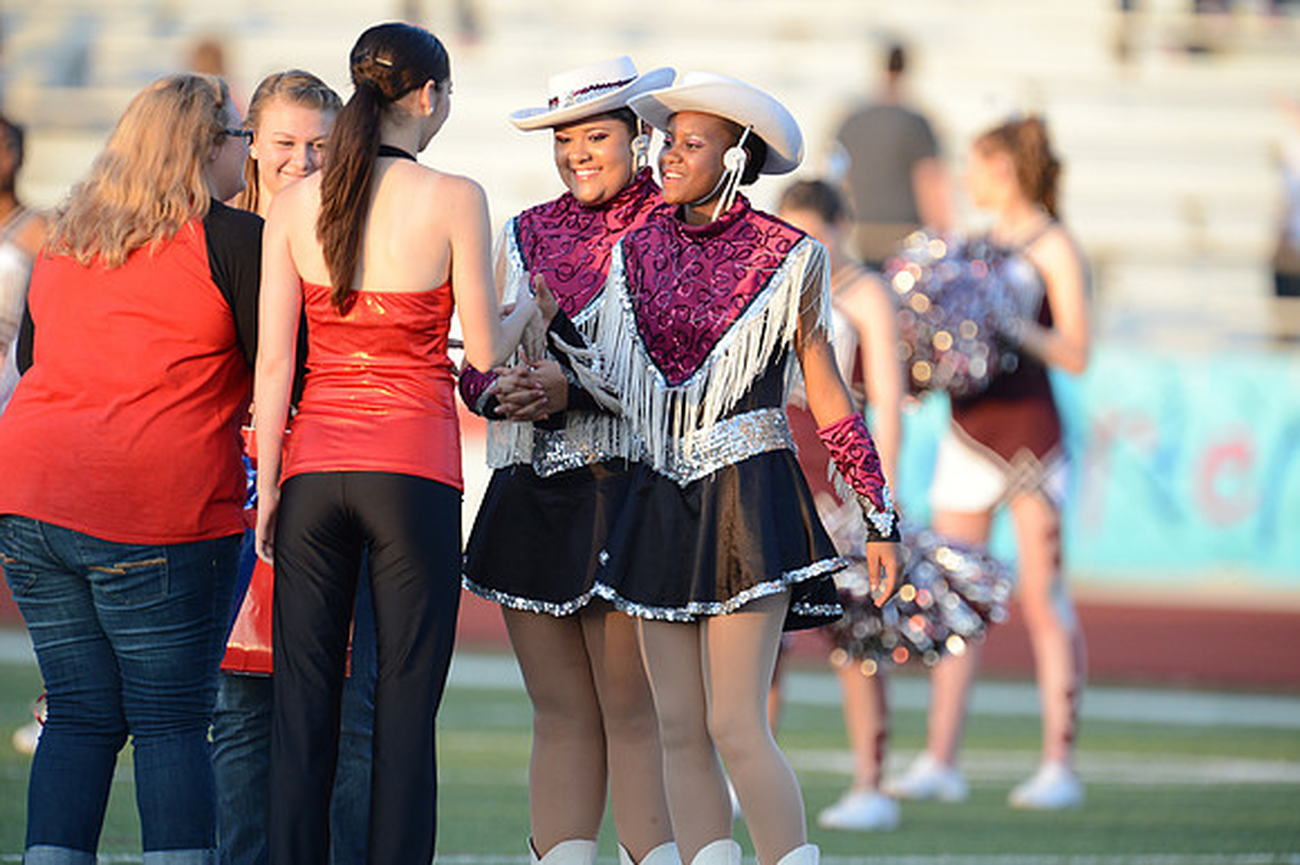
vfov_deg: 2.5
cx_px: 650
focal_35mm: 550
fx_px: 19849
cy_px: 432
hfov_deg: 3.8
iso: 800
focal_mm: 550
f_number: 4
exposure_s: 1/800
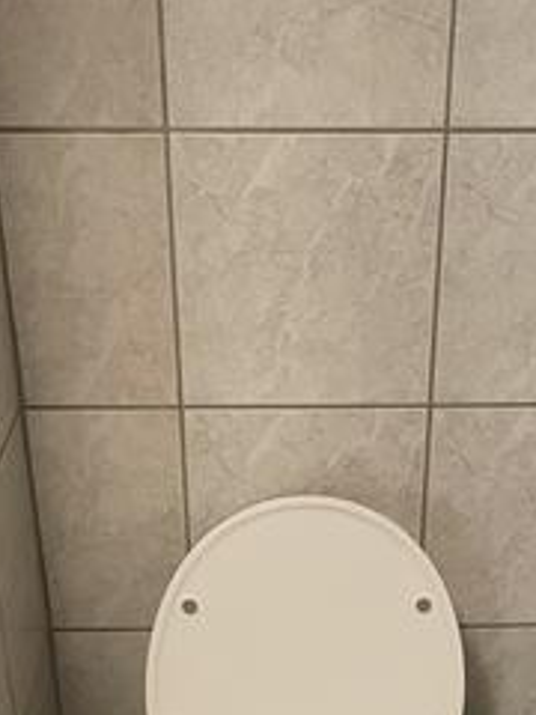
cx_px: 307
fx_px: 1342
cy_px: 786
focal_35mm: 65
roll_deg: +1.0
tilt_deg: -34.8
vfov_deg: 27.3
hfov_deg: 22.6
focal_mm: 4.2
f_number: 1.6
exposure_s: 1/33
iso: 640
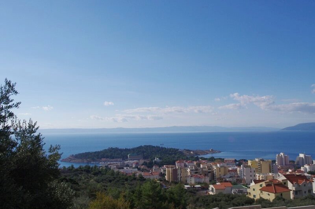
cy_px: 104
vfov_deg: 38.7
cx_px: 158
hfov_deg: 55.9
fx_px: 297
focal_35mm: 34
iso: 400
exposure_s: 1/1250
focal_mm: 23.13
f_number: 10
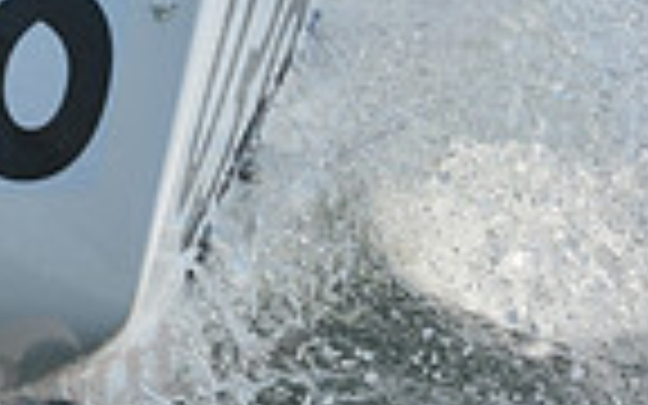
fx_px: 17431
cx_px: -554
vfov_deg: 1.3
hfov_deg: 2.1
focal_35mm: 987
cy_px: -218
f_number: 7.1
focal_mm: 240
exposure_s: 1/1000
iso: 320
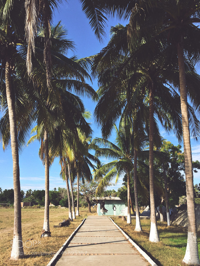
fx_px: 223
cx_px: 100
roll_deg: +0.5
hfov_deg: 48.2
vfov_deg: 61.7
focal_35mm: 29
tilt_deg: +17.8
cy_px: 133
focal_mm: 4.15
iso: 32
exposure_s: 1/920
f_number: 2.2
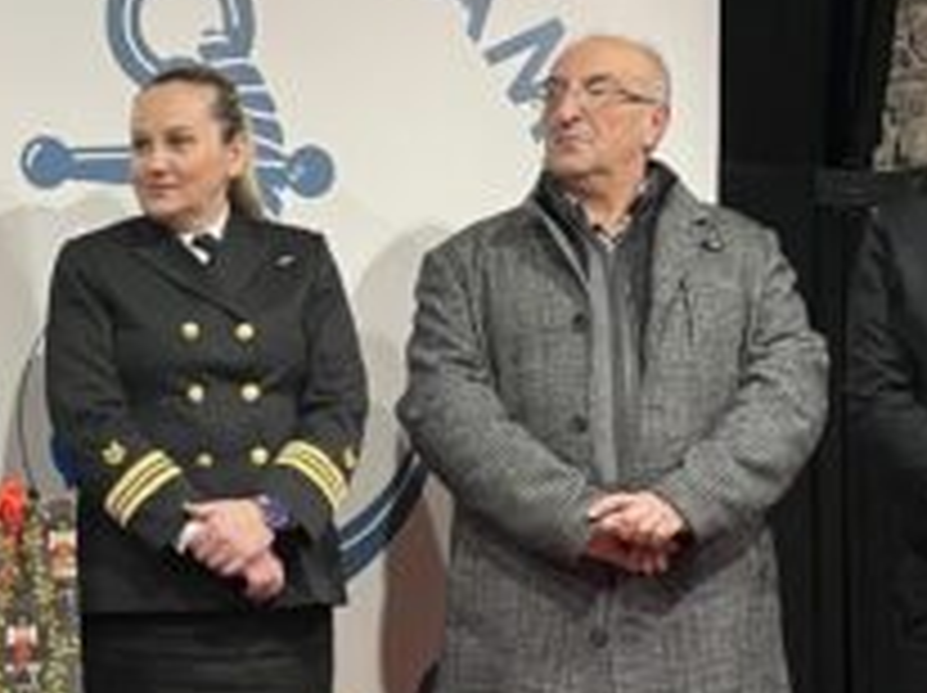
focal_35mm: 88
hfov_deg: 20.6
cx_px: -220
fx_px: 2354
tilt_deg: -1.7
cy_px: 562
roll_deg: +0.6
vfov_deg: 16.6
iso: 125
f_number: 1.6
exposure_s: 1/50
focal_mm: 5.1
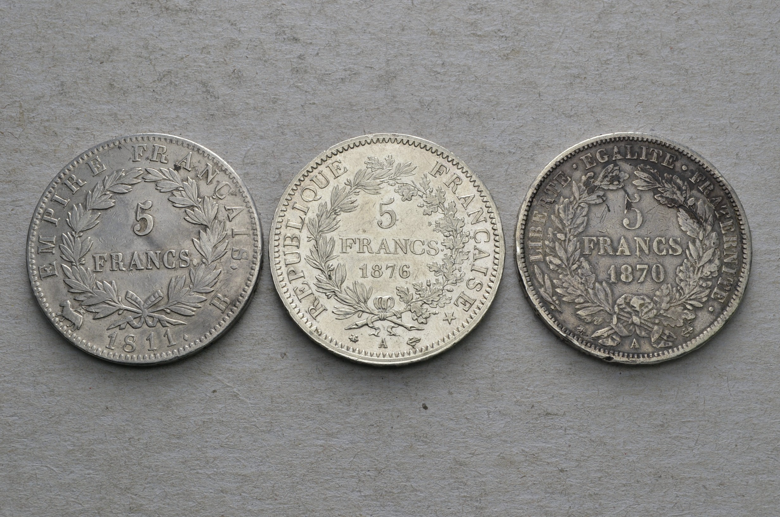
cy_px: 258
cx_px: 390
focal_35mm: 54
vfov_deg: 25.0
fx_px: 1168
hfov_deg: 36.9
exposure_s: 1/200
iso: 400
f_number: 14
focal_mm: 36
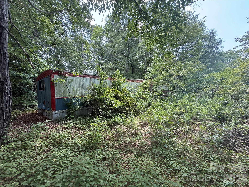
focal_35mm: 14
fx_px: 101
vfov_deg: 85.7
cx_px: 124
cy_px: 94
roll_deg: +3.2
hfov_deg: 102.1
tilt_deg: -0.7
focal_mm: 2.22
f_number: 2.2
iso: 50
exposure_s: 1/99
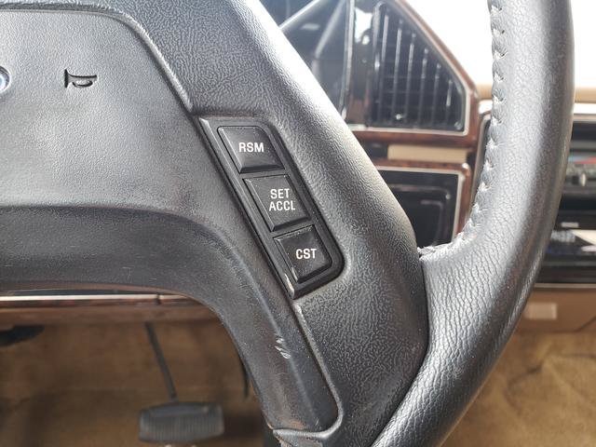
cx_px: 298
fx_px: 448
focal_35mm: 26
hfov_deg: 67.3
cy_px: 224
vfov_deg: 53.1
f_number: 2.4
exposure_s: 1/60
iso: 160
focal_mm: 4.3
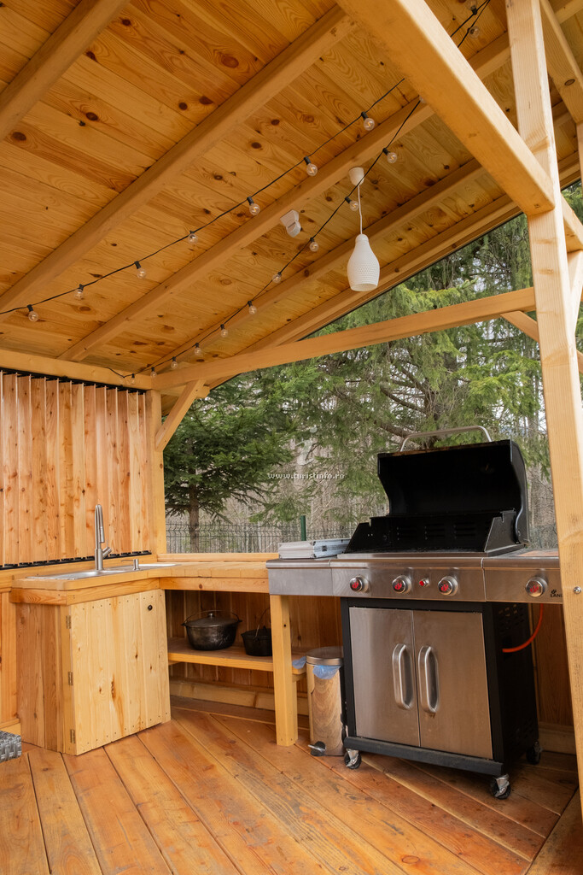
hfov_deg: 47.9
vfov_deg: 67.4
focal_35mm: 27
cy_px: 438
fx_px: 656
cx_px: 292
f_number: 10
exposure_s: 1/125
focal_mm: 18
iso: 1250
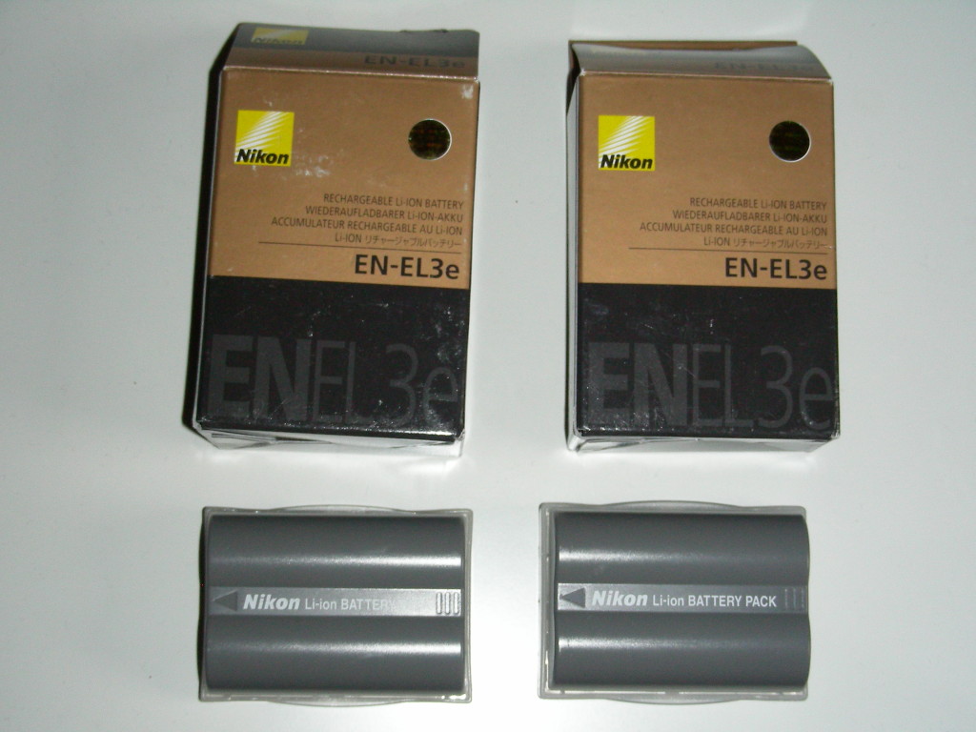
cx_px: 488
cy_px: 366
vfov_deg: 23.3
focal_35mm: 63
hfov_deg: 30.7
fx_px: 1776
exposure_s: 1/60.1
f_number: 3.5
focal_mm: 10.5
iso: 200
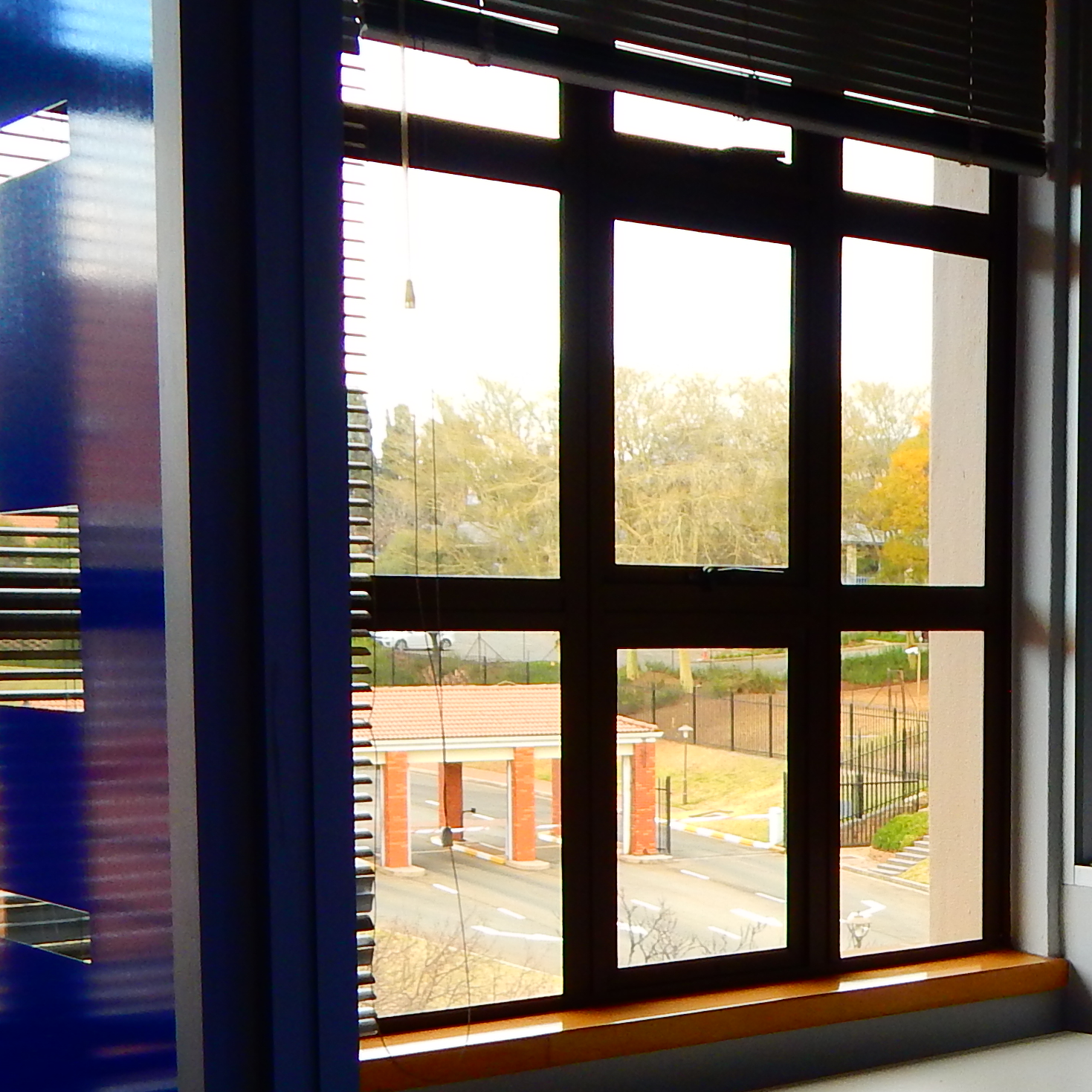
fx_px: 2177
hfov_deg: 27.2
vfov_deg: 27.8
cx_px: 972
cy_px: 810
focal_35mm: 61
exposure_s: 1/30
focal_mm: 4
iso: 125
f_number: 3
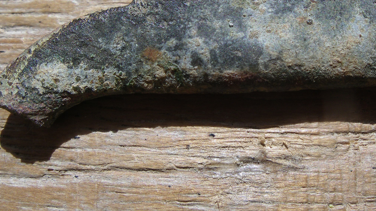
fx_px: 608
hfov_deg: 34.3
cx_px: 218
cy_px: 65
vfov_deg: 19.6
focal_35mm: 61
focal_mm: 7.8
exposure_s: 1/320
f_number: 5.6
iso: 80
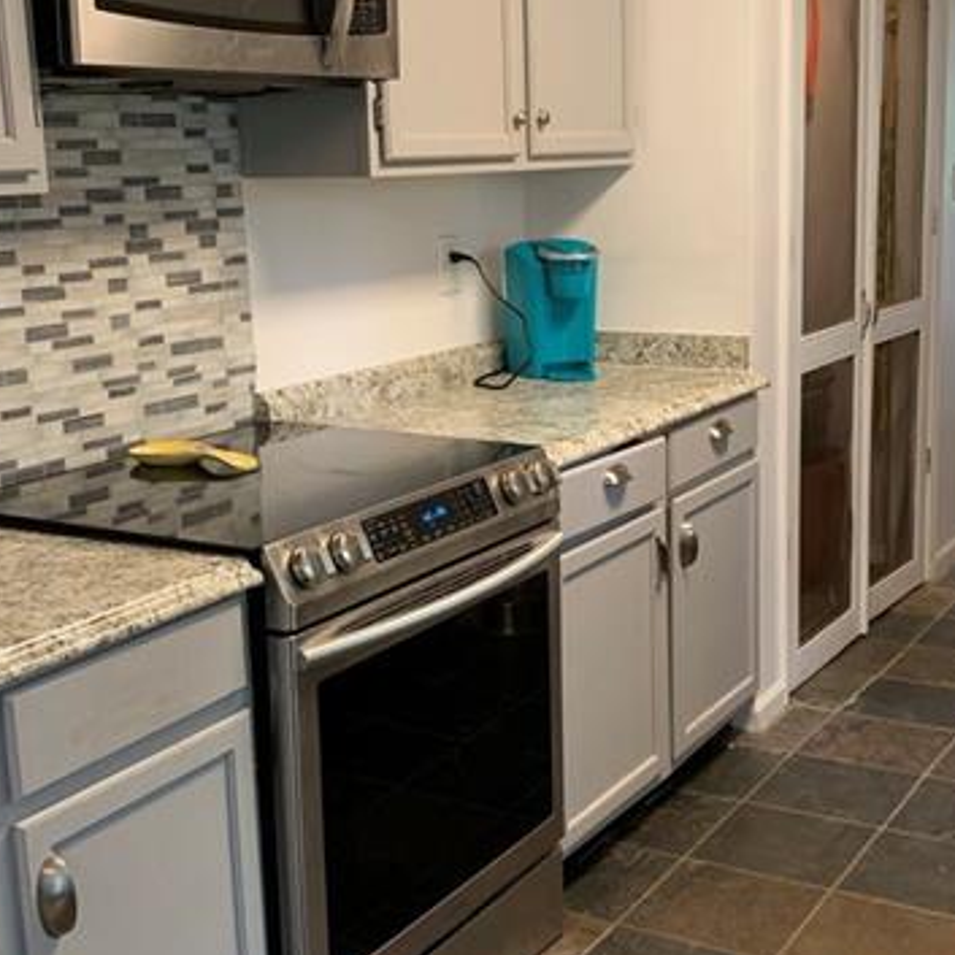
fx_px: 1561
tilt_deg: -10.1
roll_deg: +1.7
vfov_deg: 34.0
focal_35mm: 50
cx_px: 519
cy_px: 473
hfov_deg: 34.0
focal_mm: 4.25
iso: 160
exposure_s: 1/60
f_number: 1.8
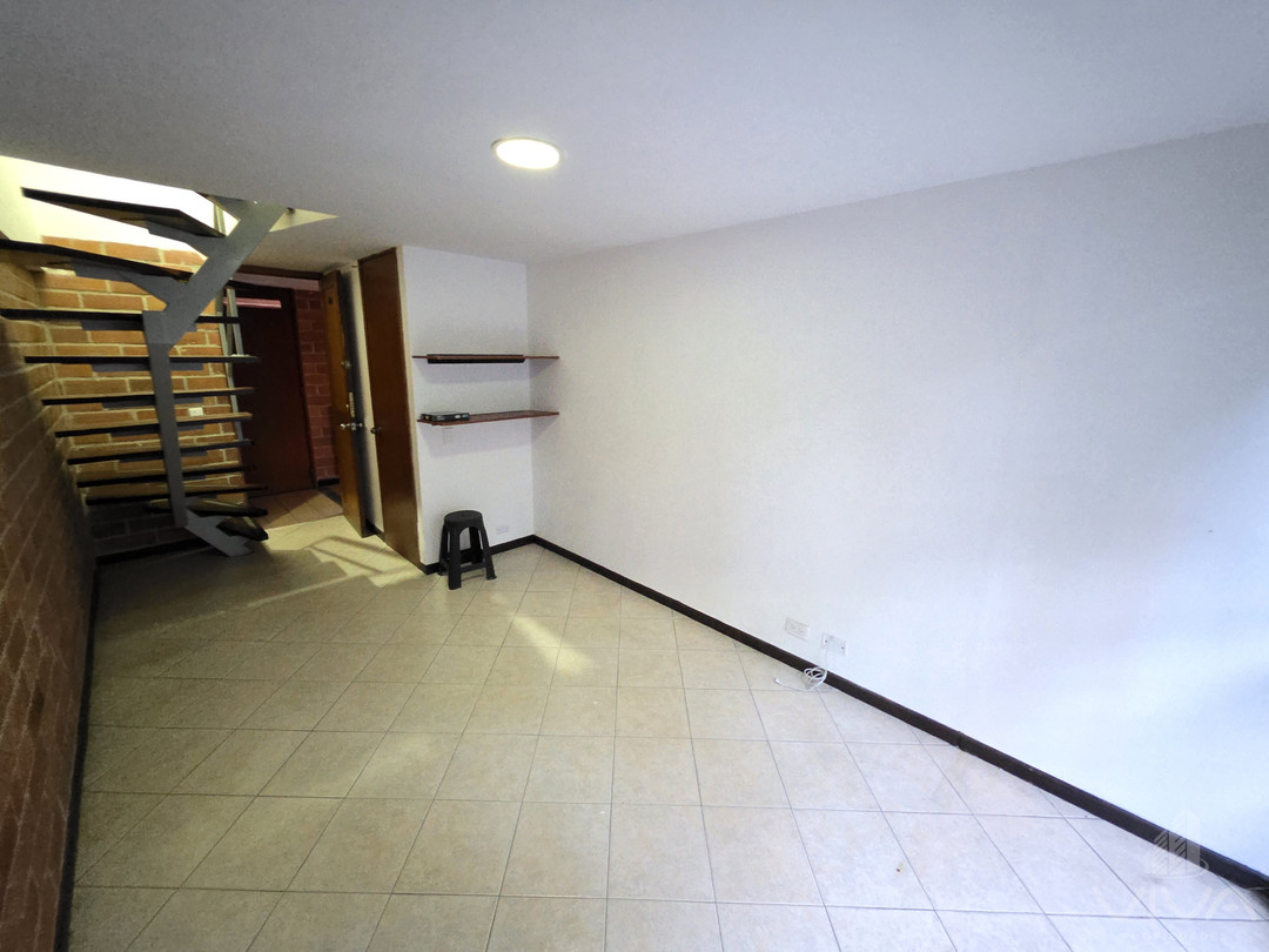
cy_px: 476
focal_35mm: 13
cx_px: 634
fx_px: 477
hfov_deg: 106.2
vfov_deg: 89.9
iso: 3200
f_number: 1.9
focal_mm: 2.2
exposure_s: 1/24
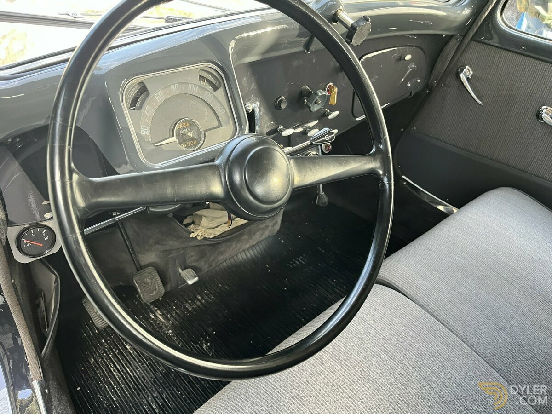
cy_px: 207
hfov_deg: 67.3
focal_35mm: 26
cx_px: 276
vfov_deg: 53.1
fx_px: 415
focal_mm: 5.1
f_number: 1.6
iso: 125
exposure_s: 1/99
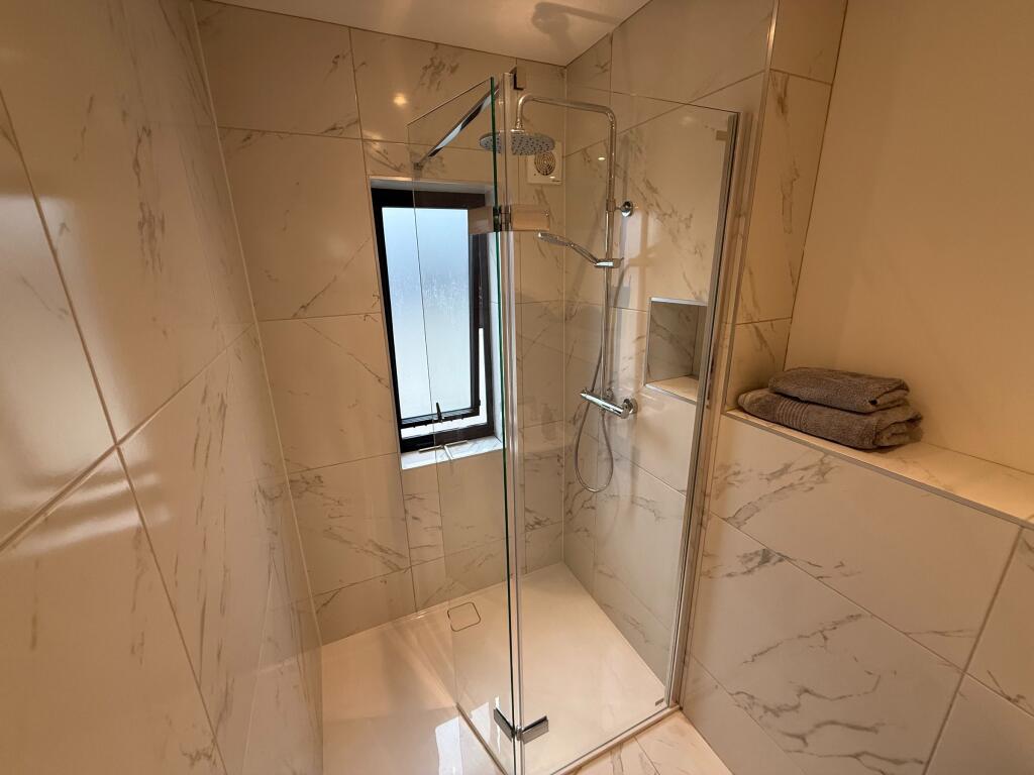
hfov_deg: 102.1
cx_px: 517
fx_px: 418
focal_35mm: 14
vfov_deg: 85.7
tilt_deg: -15.7
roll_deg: +1.4
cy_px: 388
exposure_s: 1/100
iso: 160
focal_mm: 2.22
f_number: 2.2
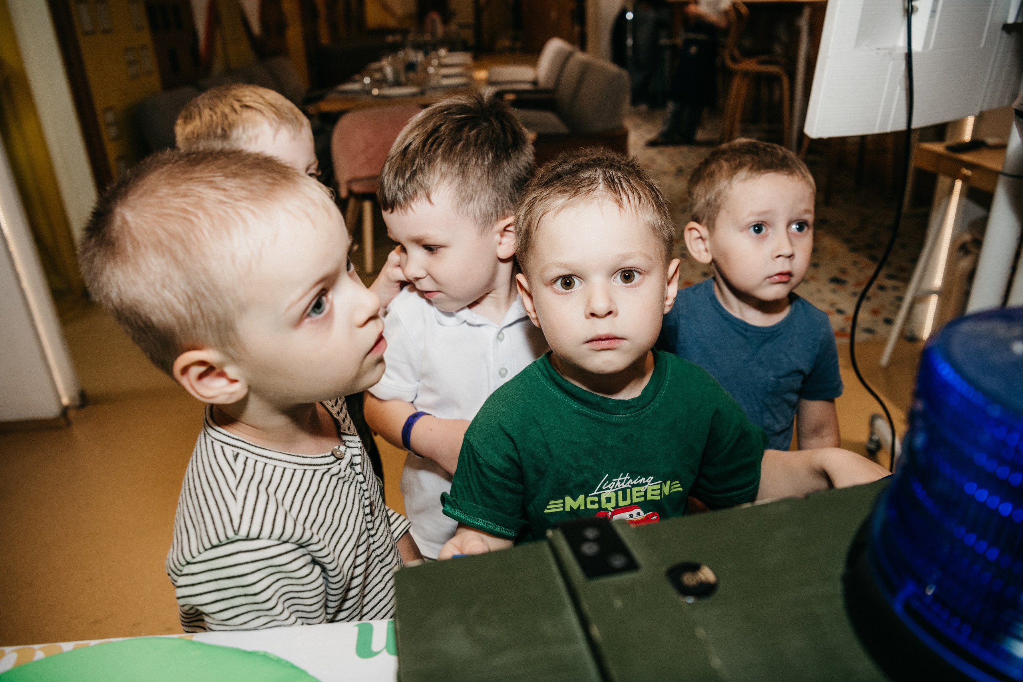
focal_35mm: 27
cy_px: 341
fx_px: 767
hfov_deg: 67.4
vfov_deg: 47.9
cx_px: 512
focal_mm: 27
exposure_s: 1/160
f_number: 4
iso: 500
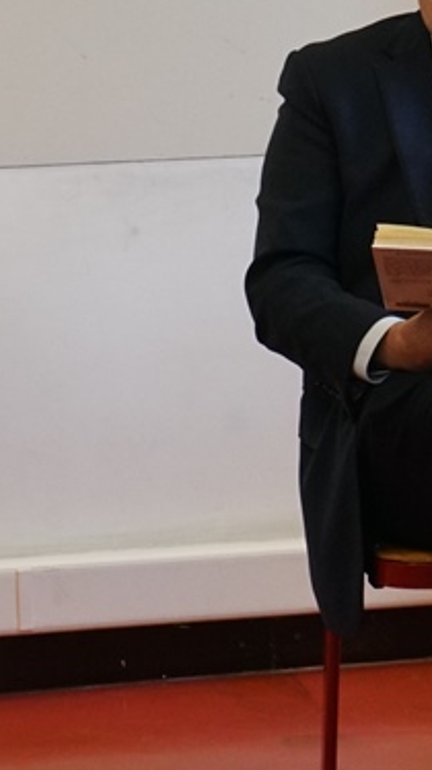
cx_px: 523
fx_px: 4099
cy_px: 82
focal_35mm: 201
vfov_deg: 10.7
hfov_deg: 6.0
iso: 4000
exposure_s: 1/200
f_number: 8
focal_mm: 70
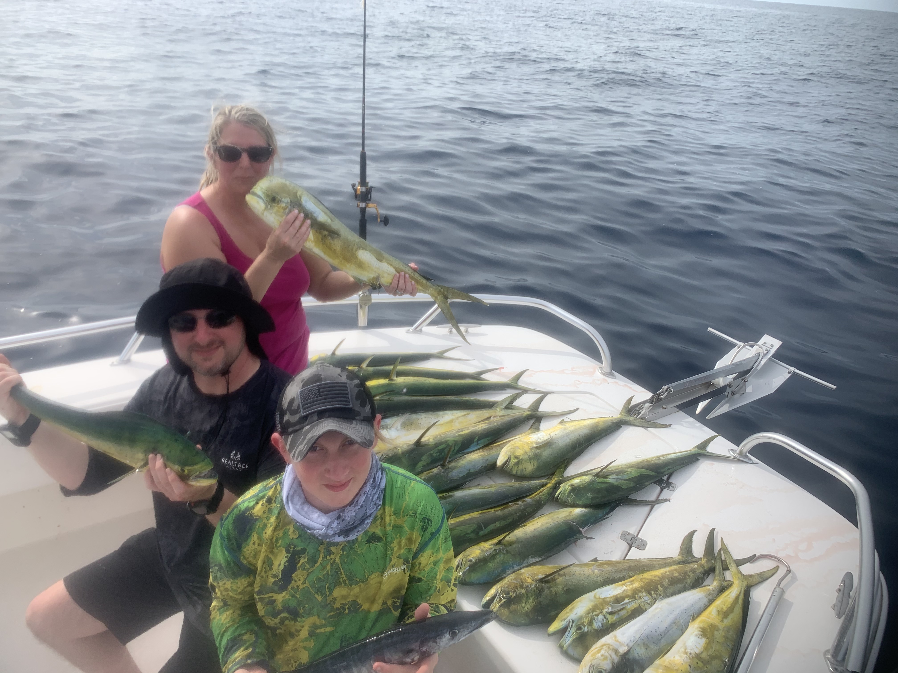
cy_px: 336
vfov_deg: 53.1
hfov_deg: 67.3
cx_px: 449
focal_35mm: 26
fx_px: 674
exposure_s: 1/1610
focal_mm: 4.25
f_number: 1.8
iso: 25
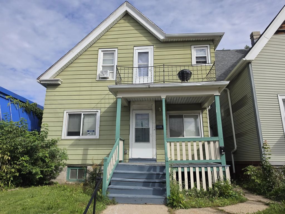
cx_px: 142
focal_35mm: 23
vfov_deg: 58.9
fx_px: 189
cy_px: 107
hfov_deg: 73.9
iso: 64
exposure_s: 1/7058
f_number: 1.4
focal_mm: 6.5
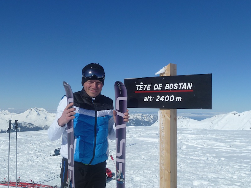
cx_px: 126
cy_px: 94
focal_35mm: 43
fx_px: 312
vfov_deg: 33.6
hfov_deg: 43.9
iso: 100
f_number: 4.5
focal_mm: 7.4
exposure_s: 1/2000
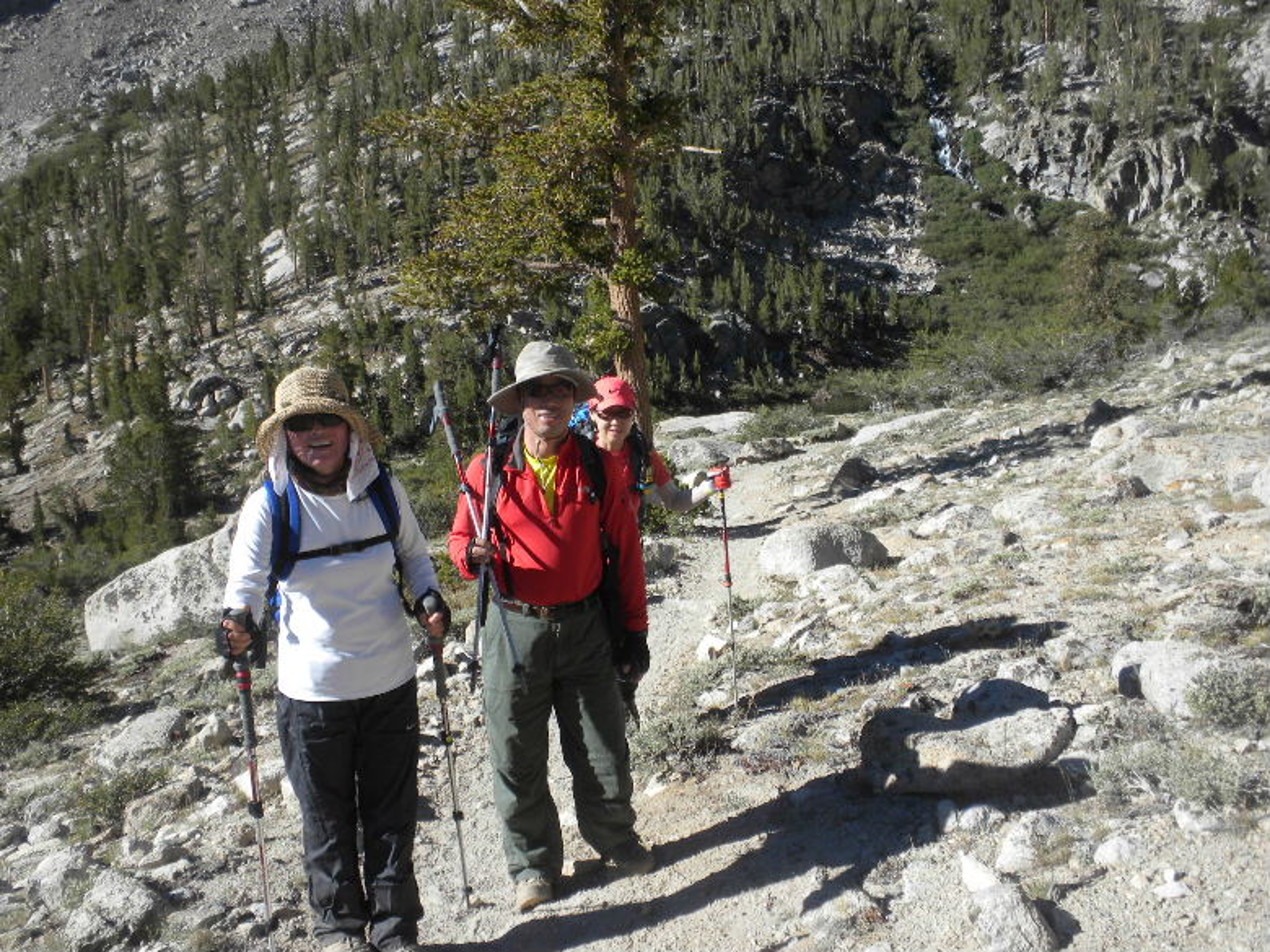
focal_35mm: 37
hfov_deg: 50.1
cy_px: 476
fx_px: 1357
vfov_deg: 38.7
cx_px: 635
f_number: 10
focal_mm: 6.6
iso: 64
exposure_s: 1/76.7
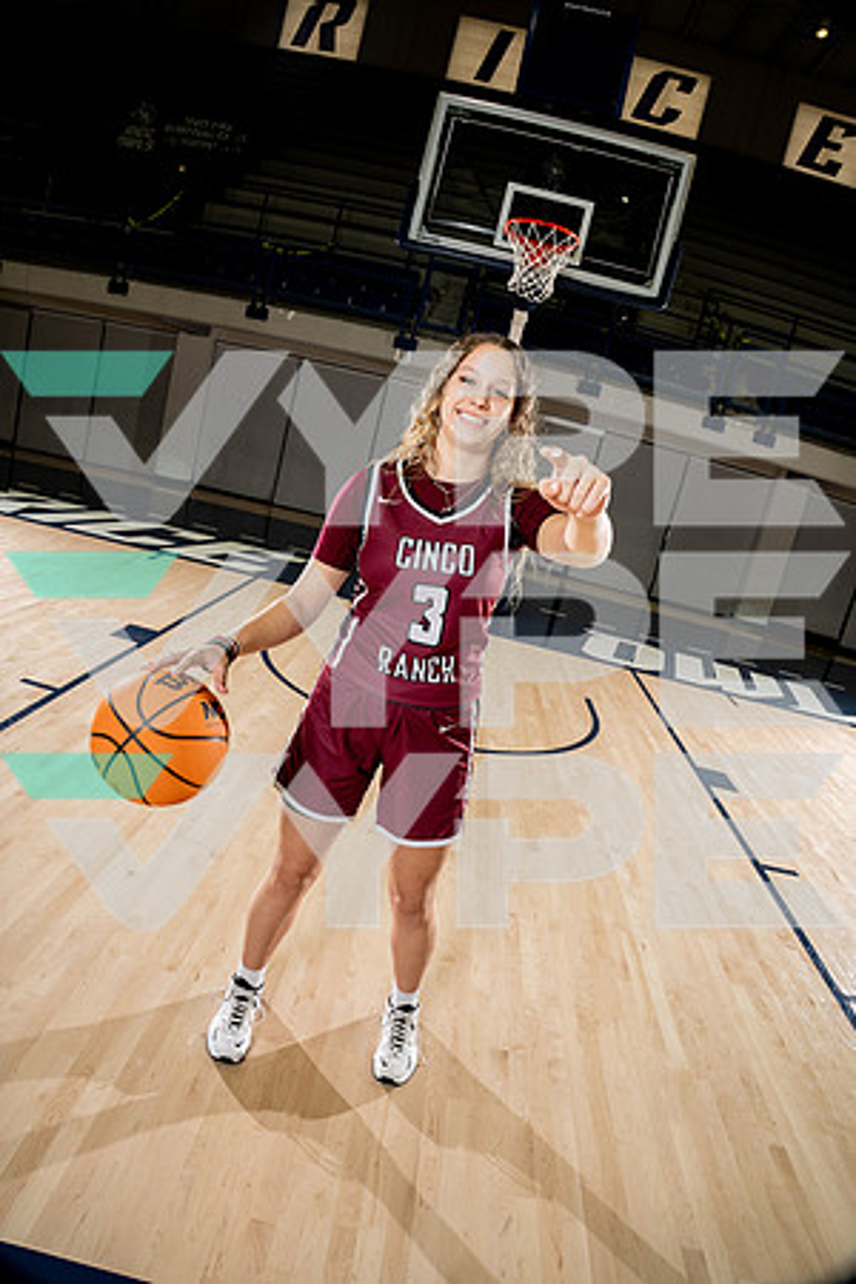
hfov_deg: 61.9
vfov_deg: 84.0
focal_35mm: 20
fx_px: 713
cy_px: 642
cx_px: 428
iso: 640
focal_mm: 20
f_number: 8
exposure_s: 1/250
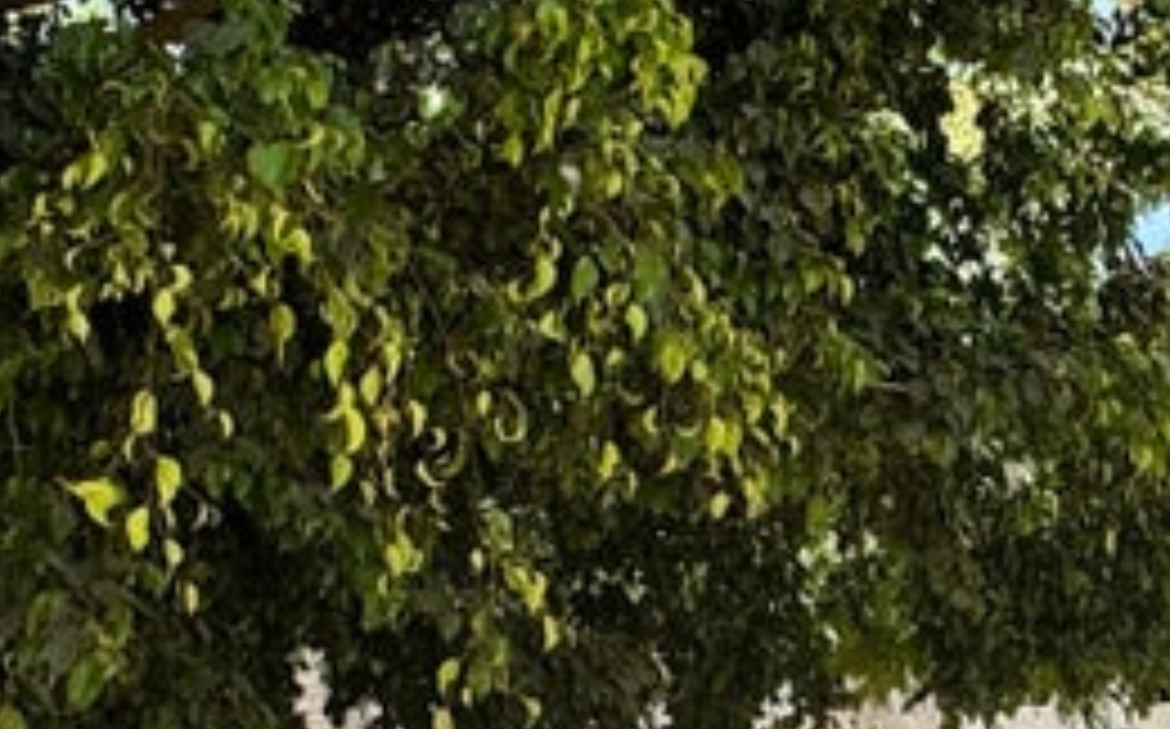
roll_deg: +0.9
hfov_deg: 25.9
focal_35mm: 78
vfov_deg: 16.7
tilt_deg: +7.4
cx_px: 979
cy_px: 328
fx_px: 2485
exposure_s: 1/1299
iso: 50
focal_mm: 2.22
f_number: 2.2
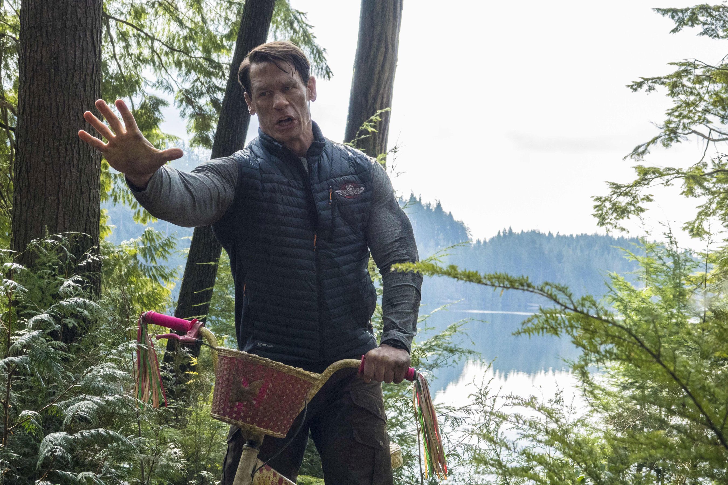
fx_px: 1314
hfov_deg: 31.0
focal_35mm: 65
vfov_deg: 20.9
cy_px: 242
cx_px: 364
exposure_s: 1/640
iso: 800
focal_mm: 23.95
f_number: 5.6
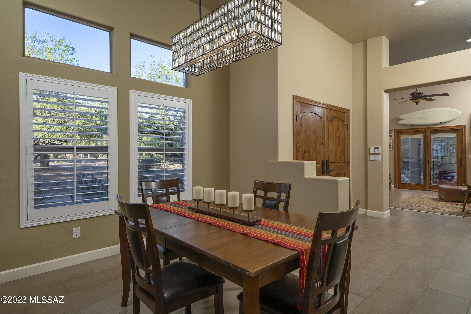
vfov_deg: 64.5
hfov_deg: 86.9
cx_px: 236
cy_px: 157
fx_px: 249
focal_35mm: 19
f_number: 5.6
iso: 200
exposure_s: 1/100
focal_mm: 19
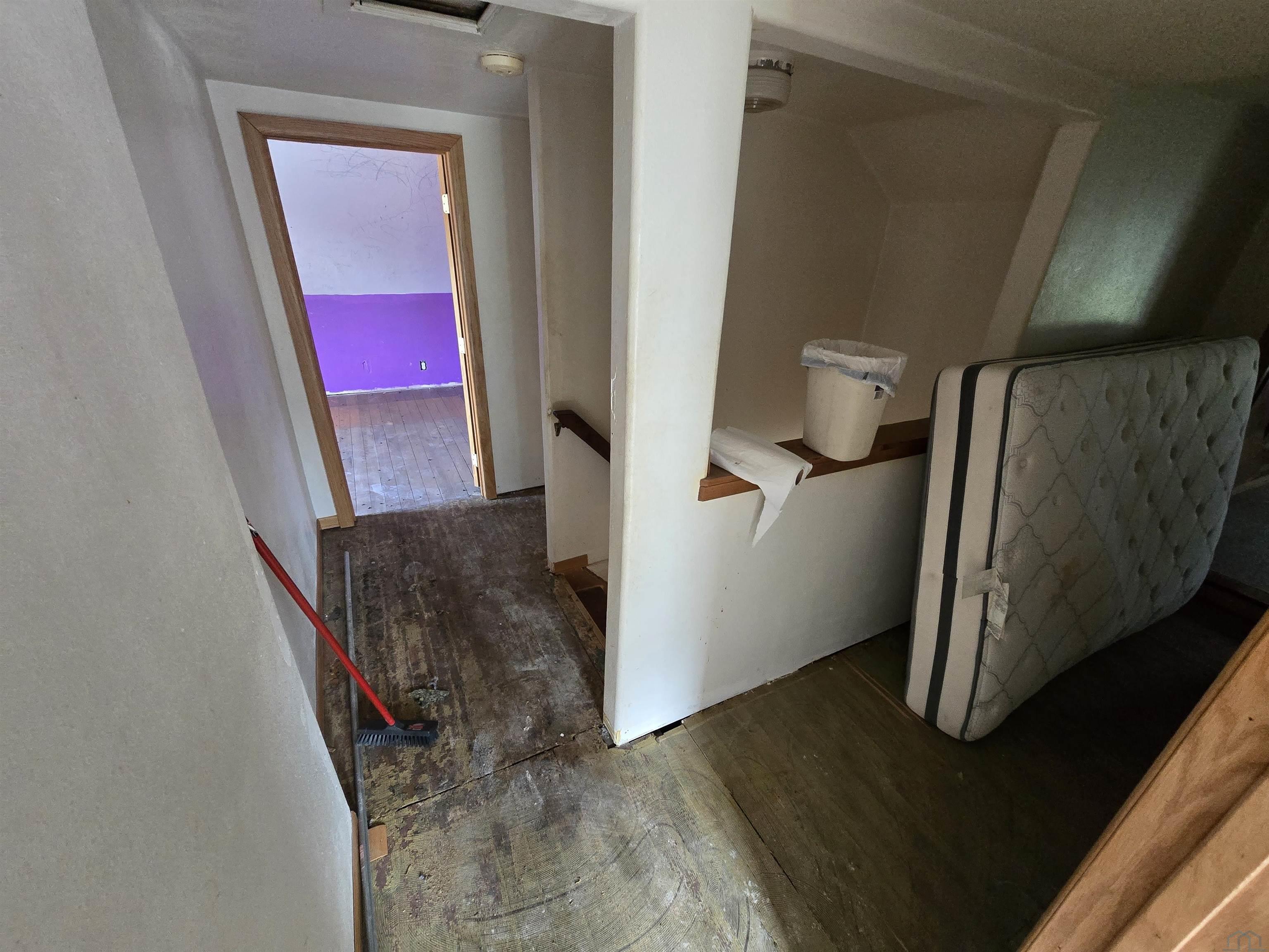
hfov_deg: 106.2
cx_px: 634
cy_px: 476
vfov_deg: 89.9
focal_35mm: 13
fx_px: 477
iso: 800
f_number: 2.2
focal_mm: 2.2
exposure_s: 1/60
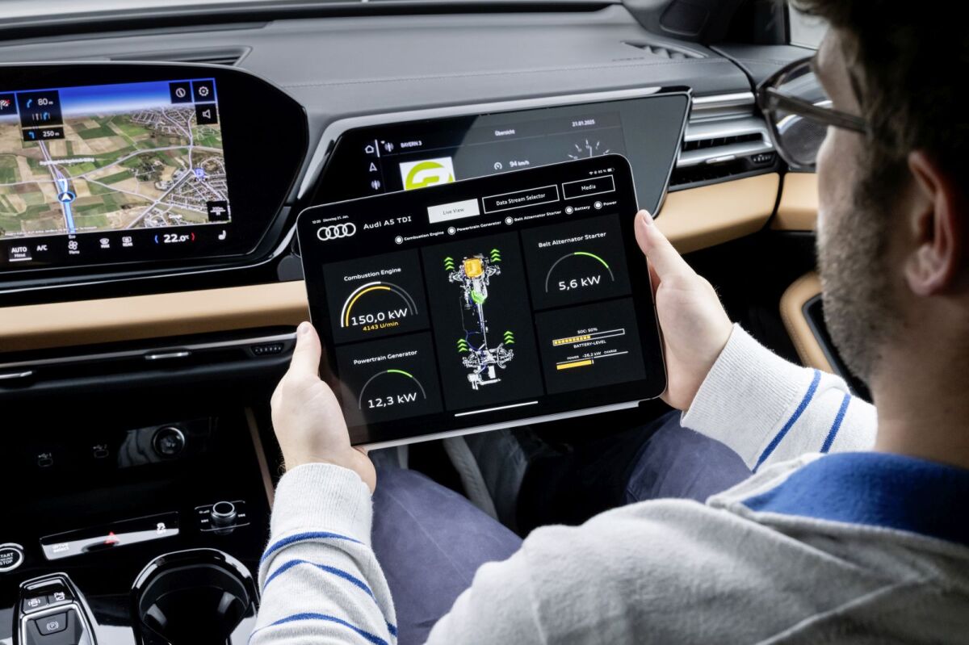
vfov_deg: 27.0
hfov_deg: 39.6
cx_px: 484
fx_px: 1345
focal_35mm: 50
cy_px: 322
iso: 3200
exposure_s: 1/125
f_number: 11
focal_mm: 50
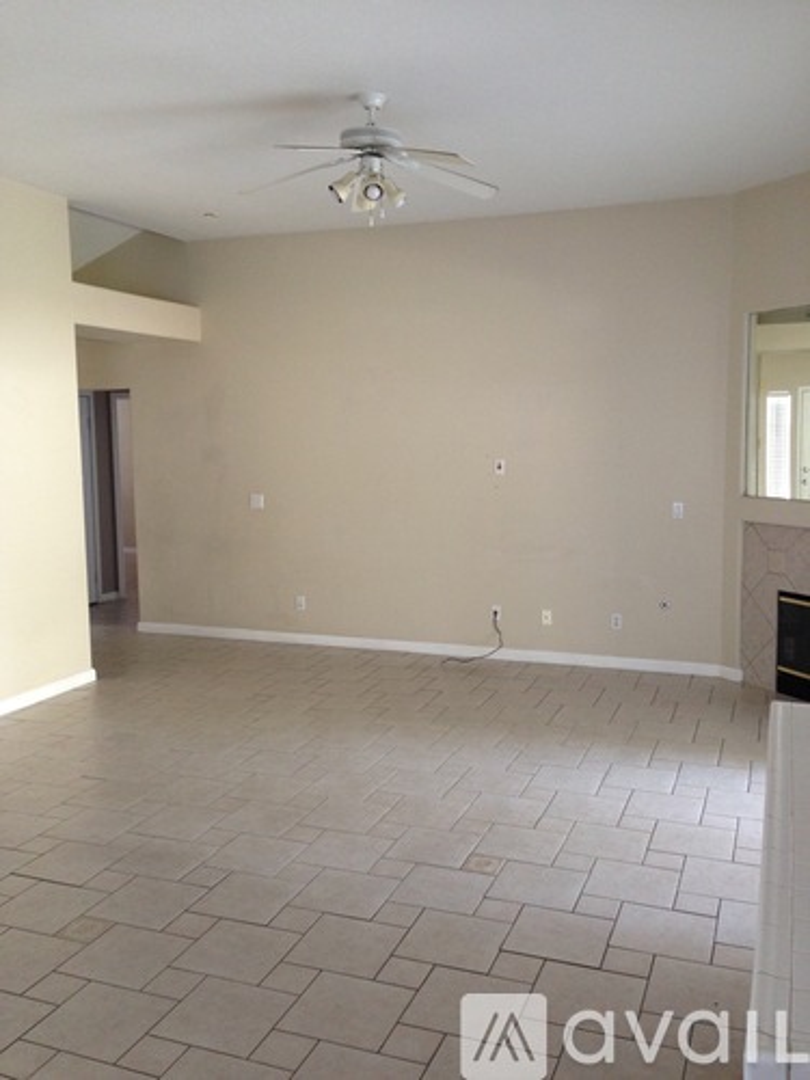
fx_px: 1030
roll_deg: -1.3
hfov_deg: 42.9
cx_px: 405
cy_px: 540
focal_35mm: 33
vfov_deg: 55.4
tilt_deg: -5.2
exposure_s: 1/20
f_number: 2.4
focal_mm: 4.12
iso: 100
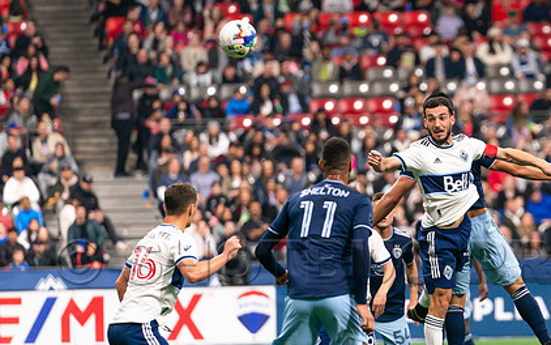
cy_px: 174
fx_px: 7721
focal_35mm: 514
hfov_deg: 4.1
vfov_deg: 2.6
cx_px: 491
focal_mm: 280
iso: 1250
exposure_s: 1/800
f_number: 4
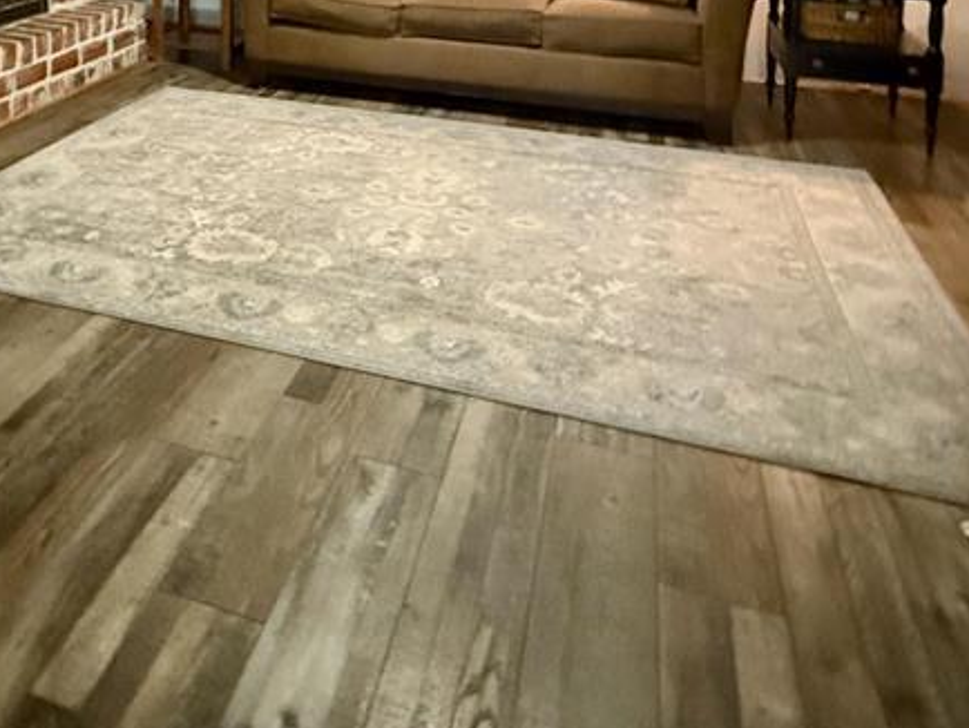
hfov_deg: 53.8
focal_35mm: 33
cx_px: 295
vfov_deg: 35.3
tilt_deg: -1.3
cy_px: -114
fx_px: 924
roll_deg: -1.0
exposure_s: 1/40
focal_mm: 2.22
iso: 1600
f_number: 2.2
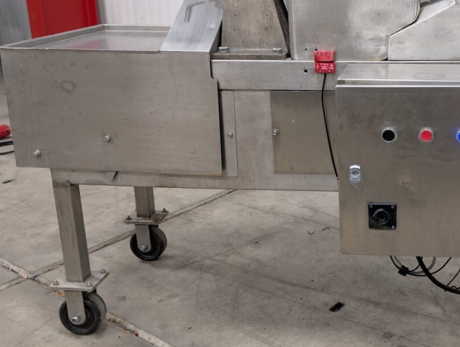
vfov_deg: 31.5
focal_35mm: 46
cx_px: 365
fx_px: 612
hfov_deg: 39.6
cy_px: 126
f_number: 1.68
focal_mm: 6.9
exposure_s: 1/16.7
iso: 137
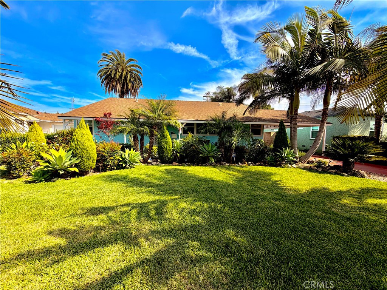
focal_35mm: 14
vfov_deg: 85.7
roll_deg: +0.3
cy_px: 145
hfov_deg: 102.1
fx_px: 157
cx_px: 194
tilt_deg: -2.6
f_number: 2.2
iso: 20
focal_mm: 2.22
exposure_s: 1/888
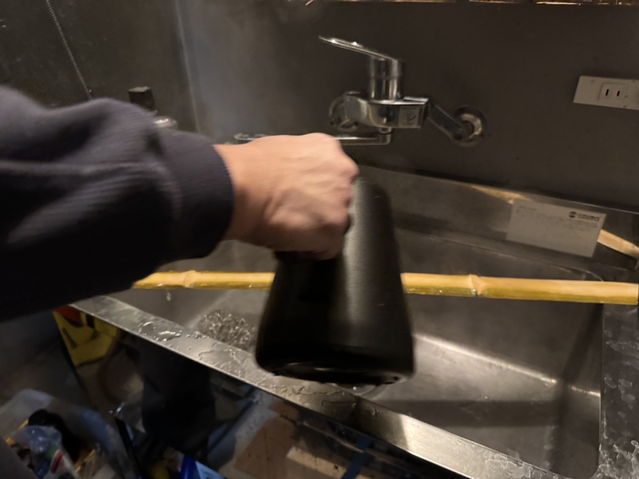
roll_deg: +3.2
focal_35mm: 24
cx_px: 320
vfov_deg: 56.8
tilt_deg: -32.7
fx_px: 443
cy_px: 240
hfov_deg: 71.6
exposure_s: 1/33
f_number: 1.78
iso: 800
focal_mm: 6.76
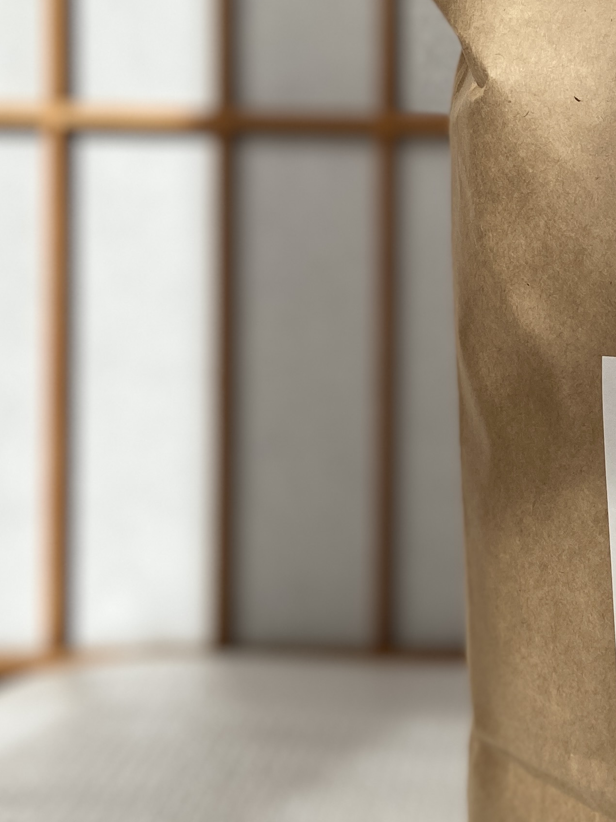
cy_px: 336
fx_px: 1471
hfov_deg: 22.4
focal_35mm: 62
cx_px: 672
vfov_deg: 31.1
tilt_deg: -1.4
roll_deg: -0.3
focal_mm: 4.25
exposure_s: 1/767
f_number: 1.8
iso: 32
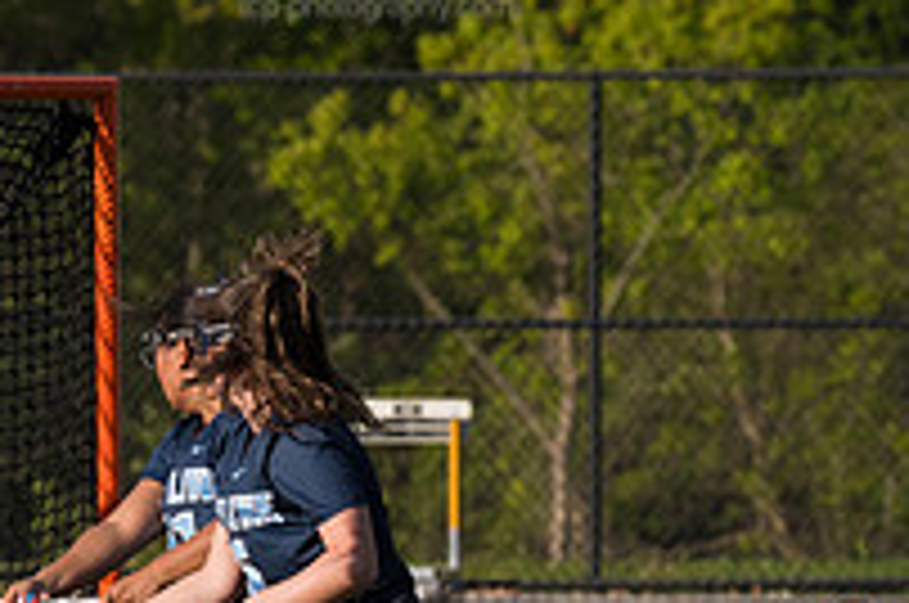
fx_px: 21756
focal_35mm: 863
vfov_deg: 1.6
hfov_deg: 2.4
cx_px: -261
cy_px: 482
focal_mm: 200
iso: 250
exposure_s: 1/1600
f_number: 5.6
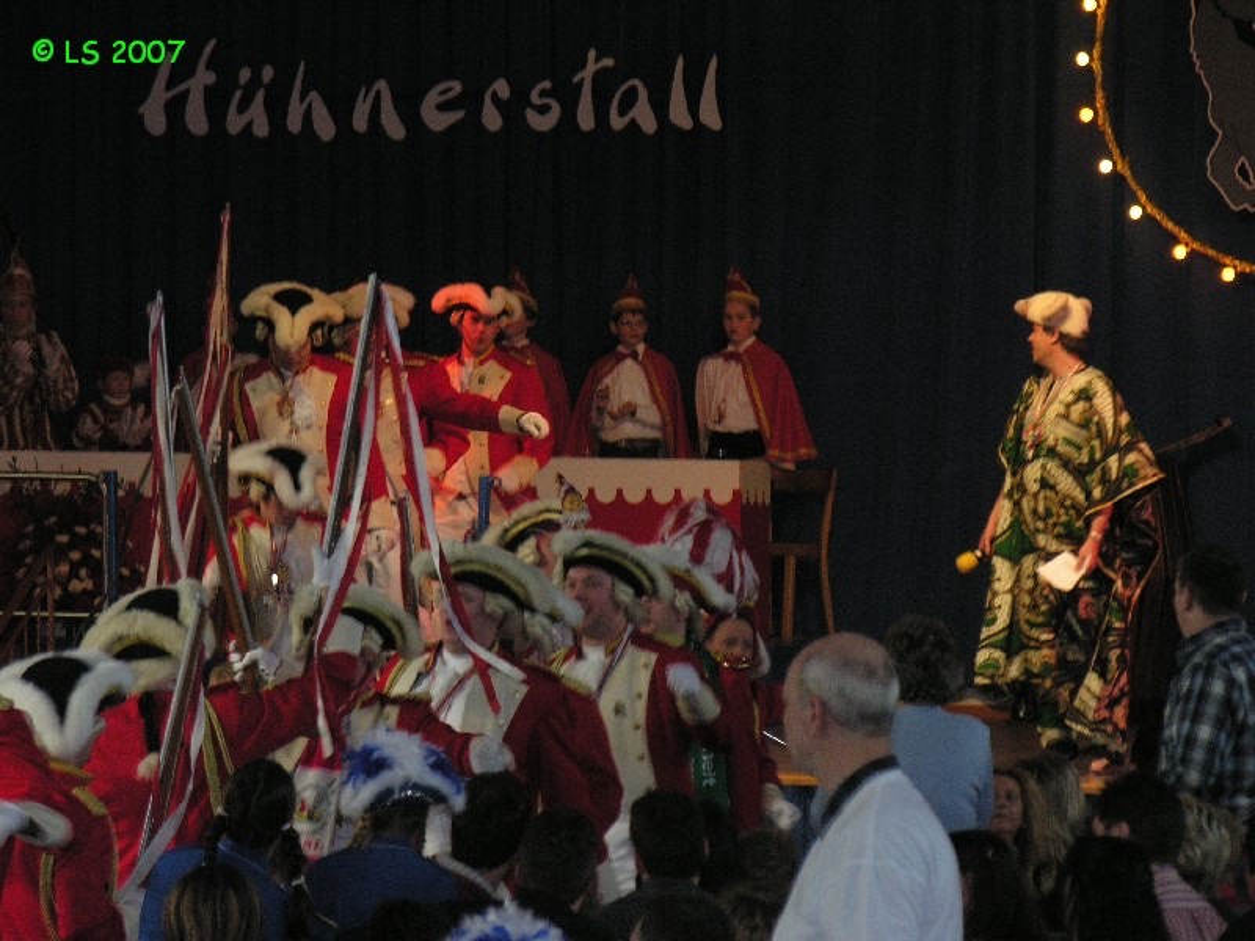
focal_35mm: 192
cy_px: 470
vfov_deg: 7.7
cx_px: 628
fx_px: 6961
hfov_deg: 10.3
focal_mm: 49
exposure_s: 1/60.1
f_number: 4.1
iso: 200
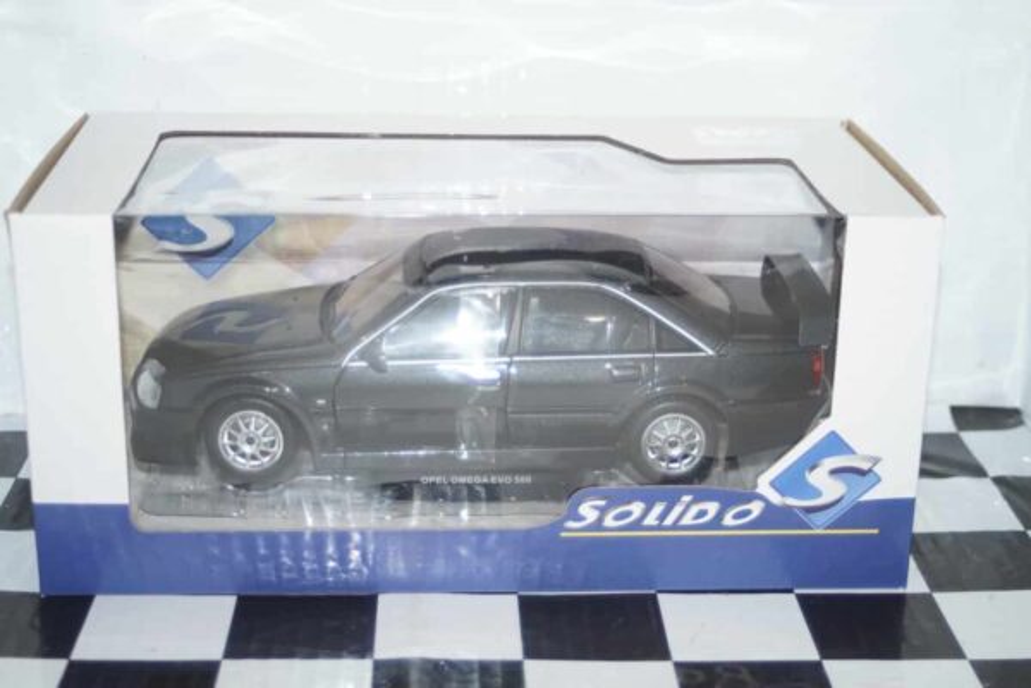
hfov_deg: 33.4
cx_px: 516
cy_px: 344
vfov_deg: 22.6
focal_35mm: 60
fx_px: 1718
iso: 800
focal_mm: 40
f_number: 4.5
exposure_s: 1/100
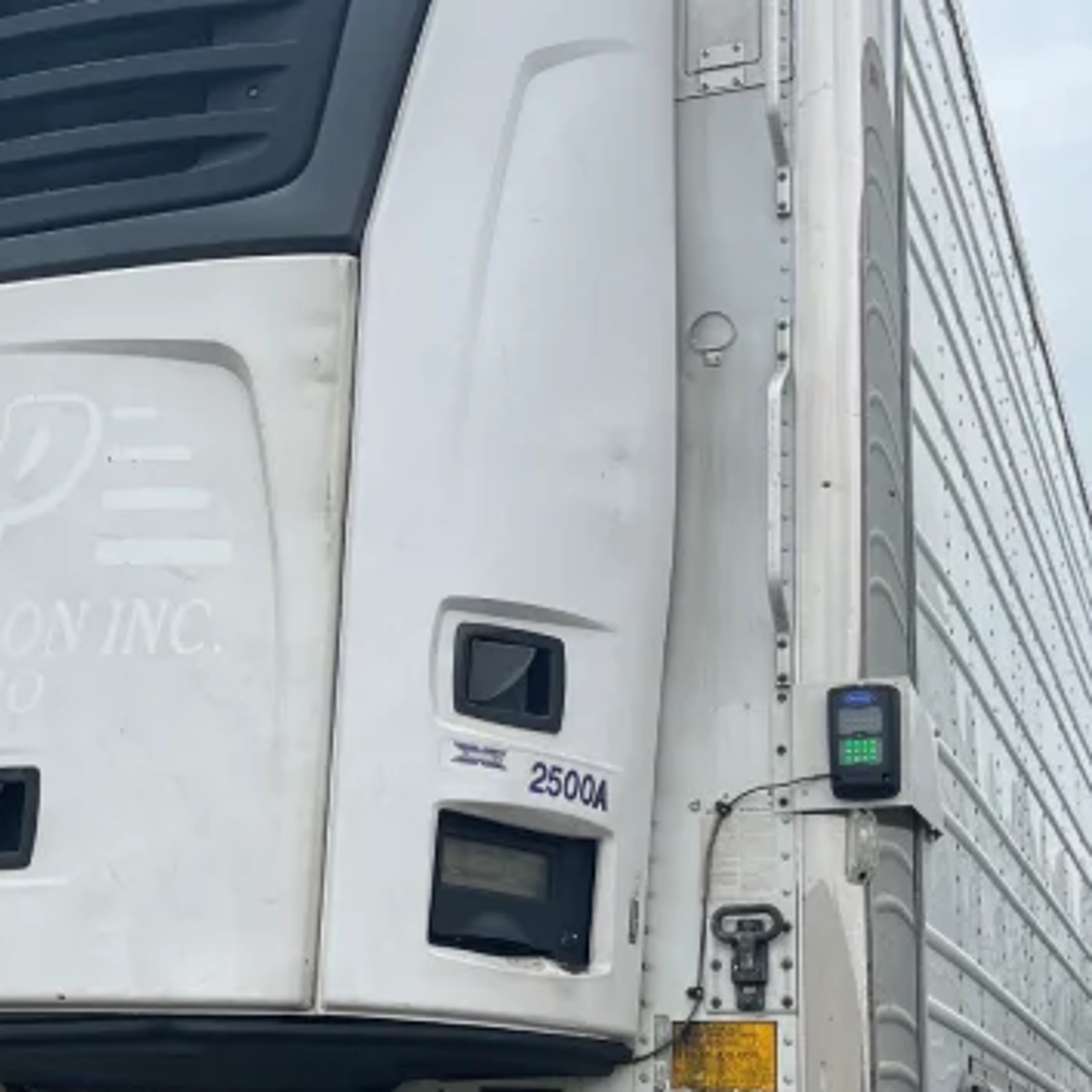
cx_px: 500
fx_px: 1856
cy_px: 629
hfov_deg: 32.8
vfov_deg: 32.7
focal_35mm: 52
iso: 50
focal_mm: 5.1
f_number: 1.6
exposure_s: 1/4016
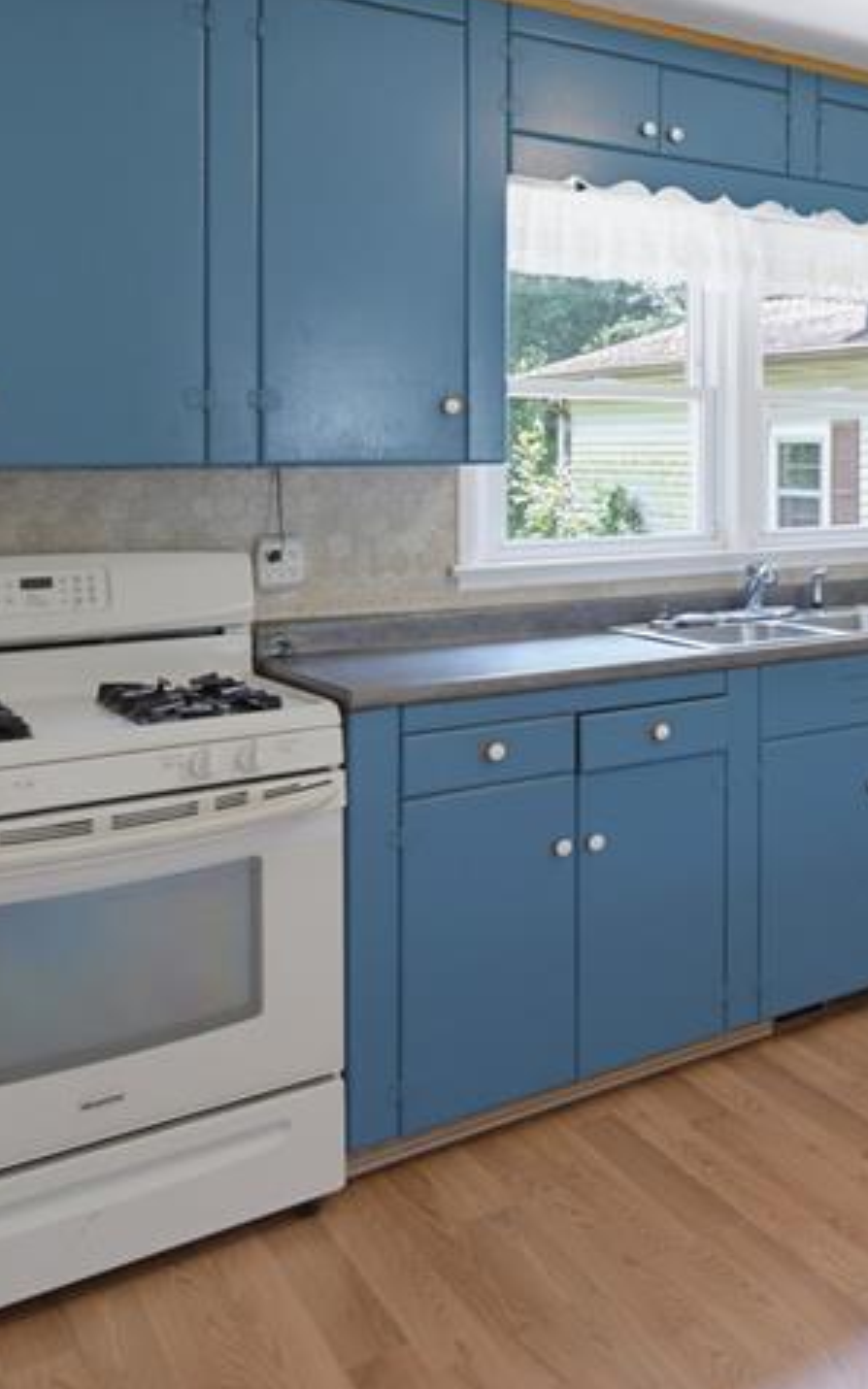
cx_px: 990
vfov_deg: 54.1
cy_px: 451
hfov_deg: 31.5
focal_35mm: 35
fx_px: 1325
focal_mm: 16
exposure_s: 1/3.33
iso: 250
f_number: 6.3
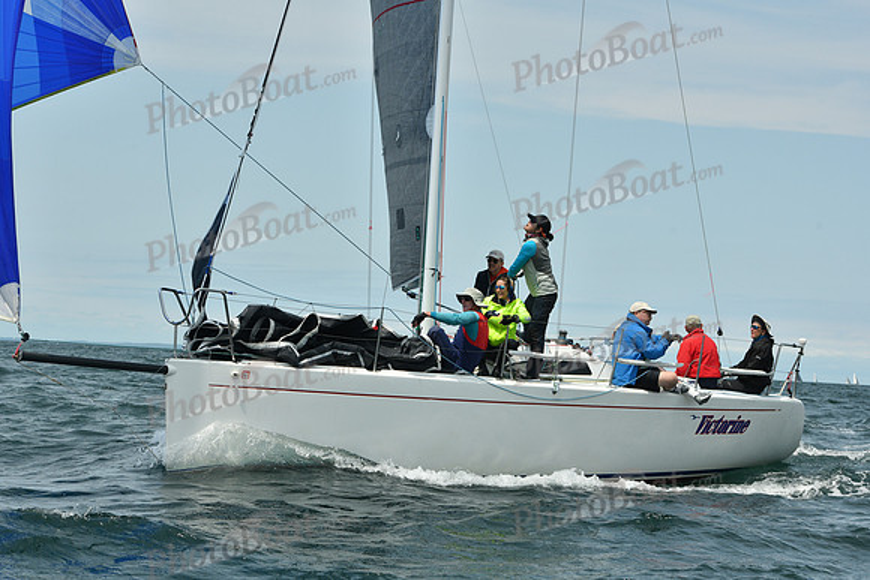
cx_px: 435
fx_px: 2175
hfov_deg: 22.6
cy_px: 290
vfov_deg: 15.2
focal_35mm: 90
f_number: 9
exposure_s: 1/1250
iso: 320
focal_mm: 90
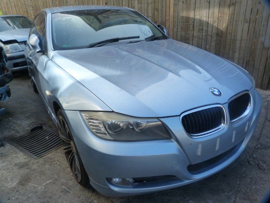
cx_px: 135
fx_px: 195
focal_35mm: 25
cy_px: 102
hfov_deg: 69.4
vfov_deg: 54.9
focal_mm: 4.5
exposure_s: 1/160
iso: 125
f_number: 4
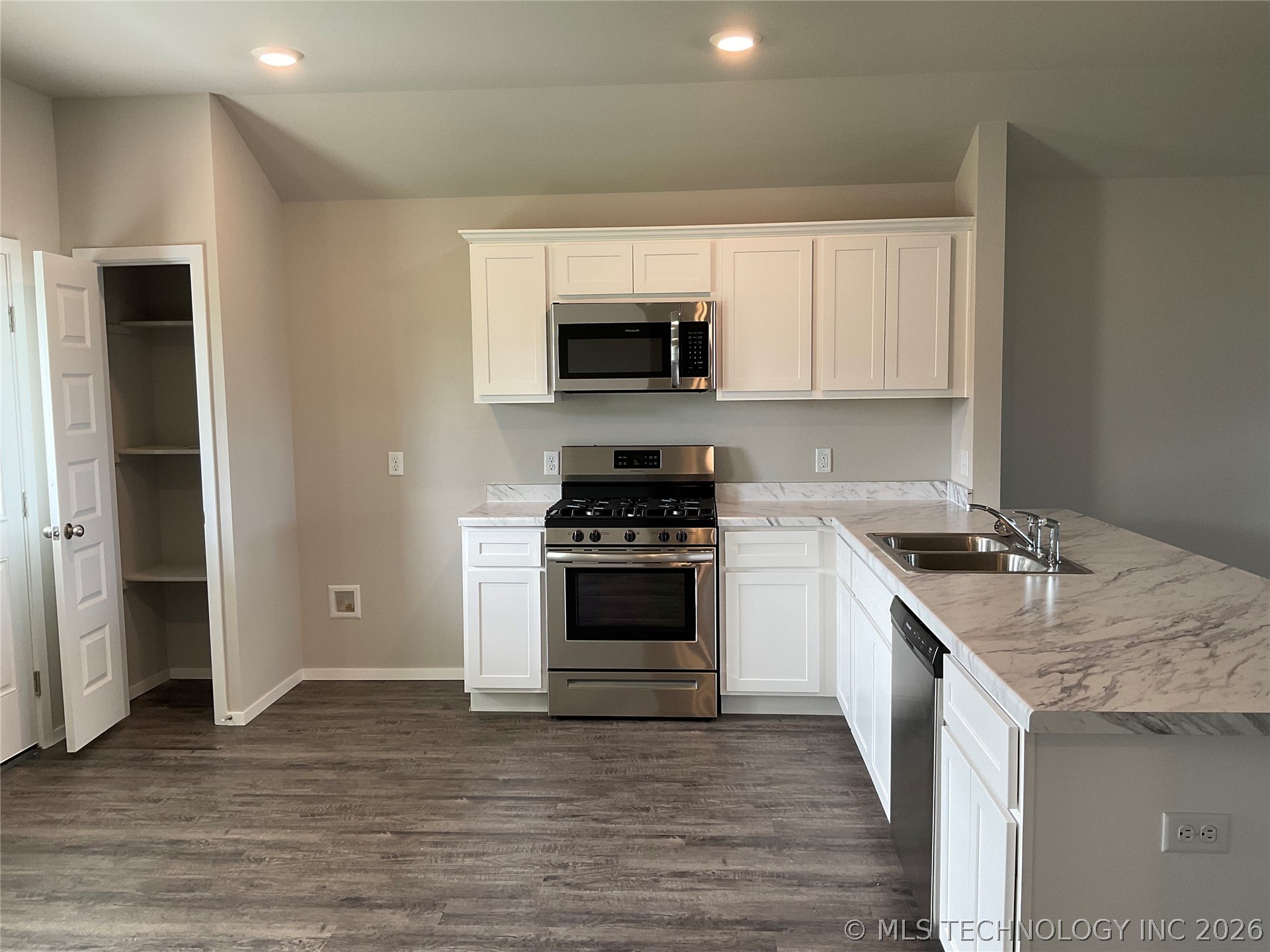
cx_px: 635
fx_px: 1064
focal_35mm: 29
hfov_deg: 61.7
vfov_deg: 48.2
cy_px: 476
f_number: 1.8
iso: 50
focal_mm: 3
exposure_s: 1/60
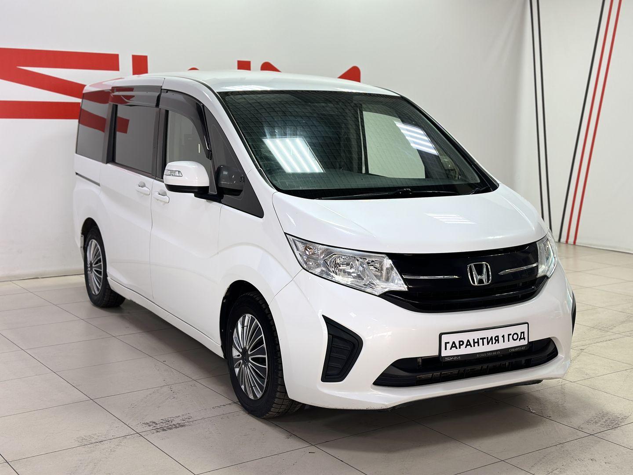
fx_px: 878
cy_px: 238
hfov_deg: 39.7
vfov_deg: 30.3
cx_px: 316
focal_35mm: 48
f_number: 1.78
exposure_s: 1/100
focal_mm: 6.86
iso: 64
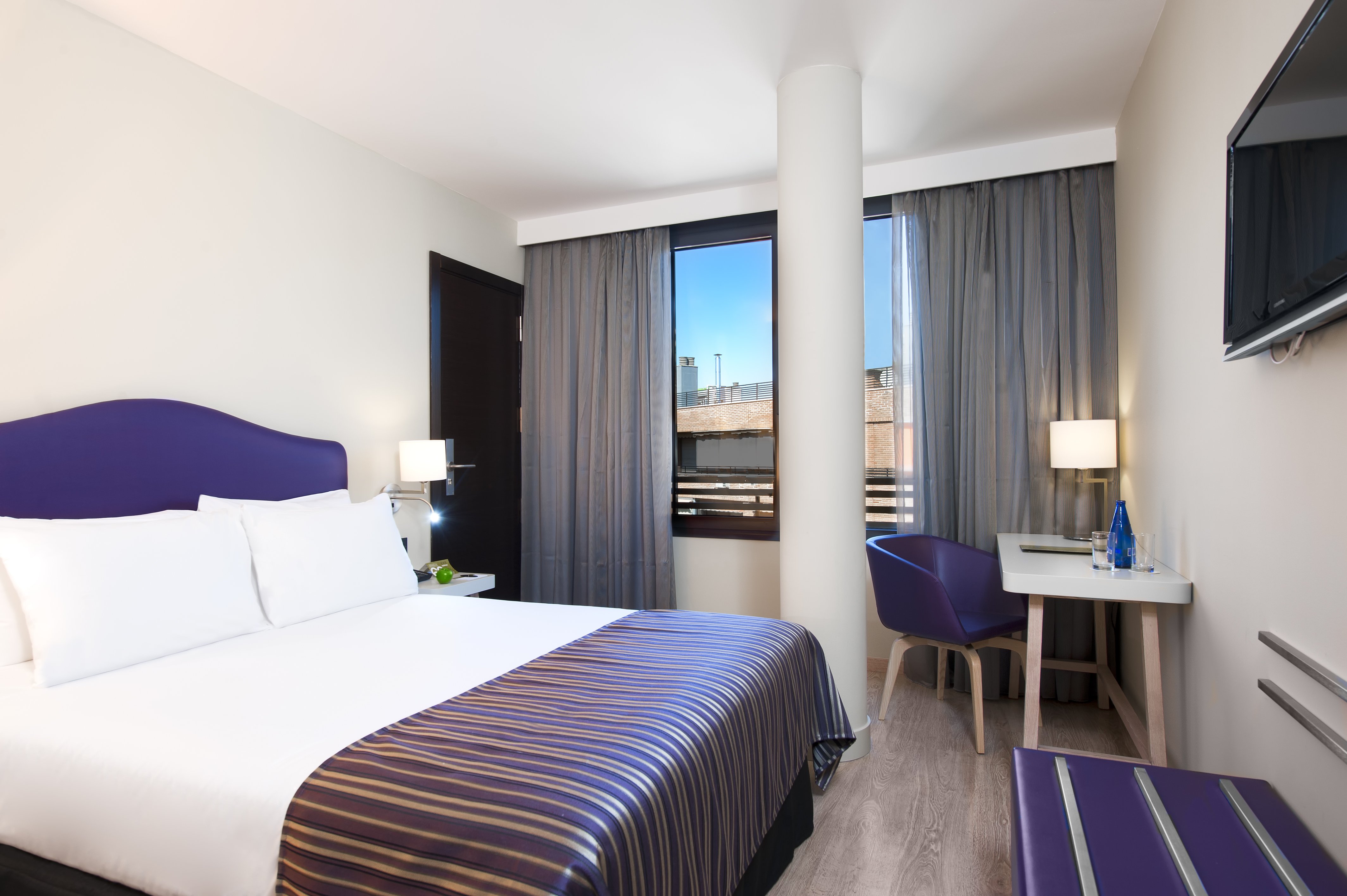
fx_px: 748
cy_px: 448
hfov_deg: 84.0
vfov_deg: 61.9
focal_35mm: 20
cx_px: 674
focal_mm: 20
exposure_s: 1/250
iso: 200
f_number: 9
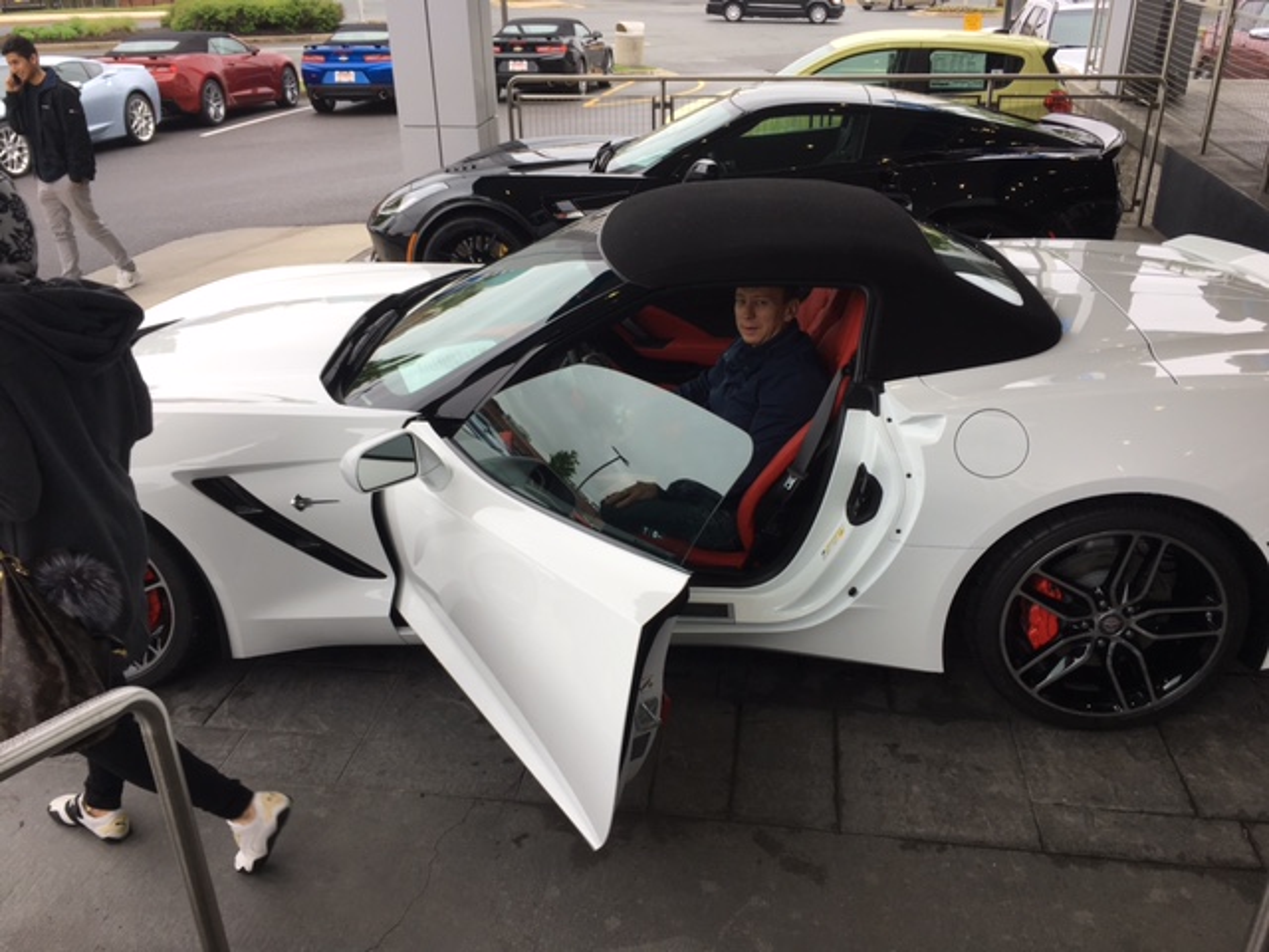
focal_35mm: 29
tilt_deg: -26.1
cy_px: 476
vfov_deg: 48.2
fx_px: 1063
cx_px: 634
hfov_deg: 61.7
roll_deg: +1.2
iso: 25
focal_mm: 4.15
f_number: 2.2
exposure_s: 1/177
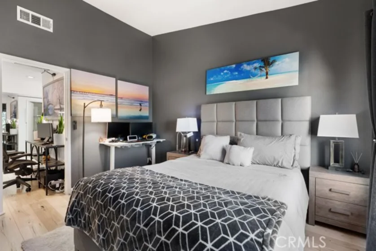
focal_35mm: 16
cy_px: 126
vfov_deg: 73.8
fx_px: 167
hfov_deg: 96.7
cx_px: 188
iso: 320
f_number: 9
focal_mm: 16
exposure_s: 1.3
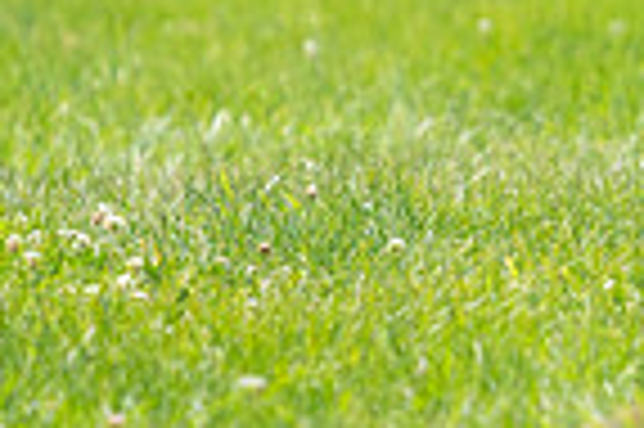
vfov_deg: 1.0
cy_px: -124
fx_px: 24301
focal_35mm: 1360
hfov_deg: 1.5
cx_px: 1297
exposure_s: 1/3200
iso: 1250
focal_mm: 335
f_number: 6.3
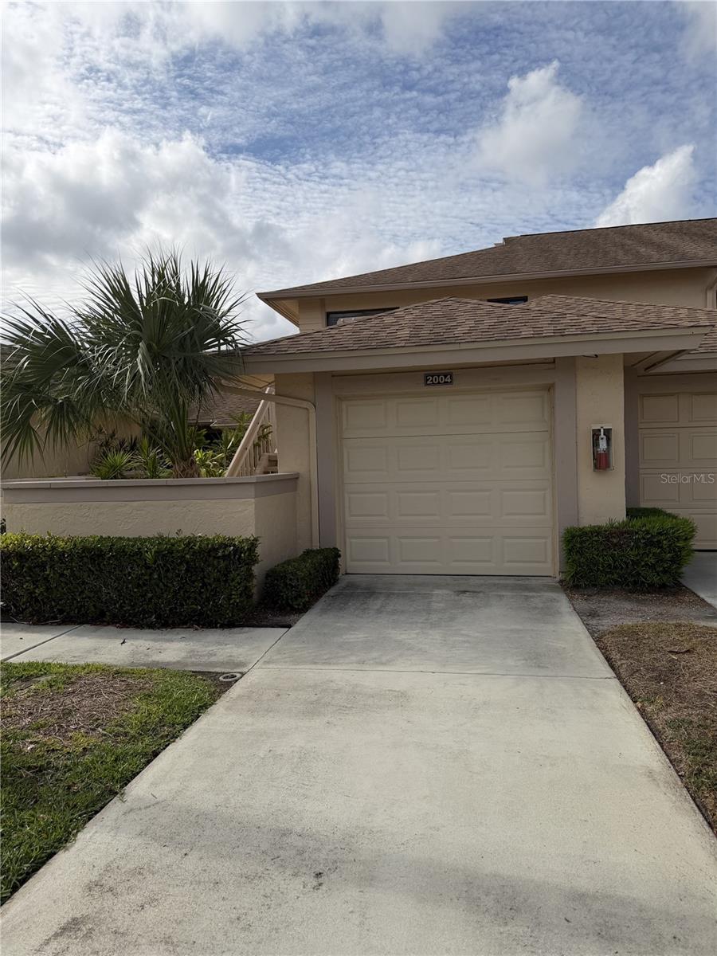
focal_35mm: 24
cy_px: 478
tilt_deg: -0.6
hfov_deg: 56.8
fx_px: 663
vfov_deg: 71.6
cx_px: 358
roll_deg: +1.5
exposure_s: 1/7353
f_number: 1.78
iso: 80
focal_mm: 6.76
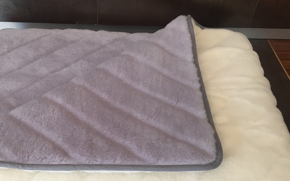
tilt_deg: -45.4
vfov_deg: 30.3
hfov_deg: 46.8
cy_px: 123
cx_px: 108
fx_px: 332
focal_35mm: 42
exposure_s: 1/33
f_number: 2.2
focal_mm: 4.15
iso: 40
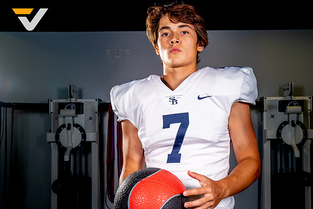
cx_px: 174
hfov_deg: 38.5
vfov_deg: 26.2
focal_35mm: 52
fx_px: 448
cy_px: 108
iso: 100
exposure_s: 1/125
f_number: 8
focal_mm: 40
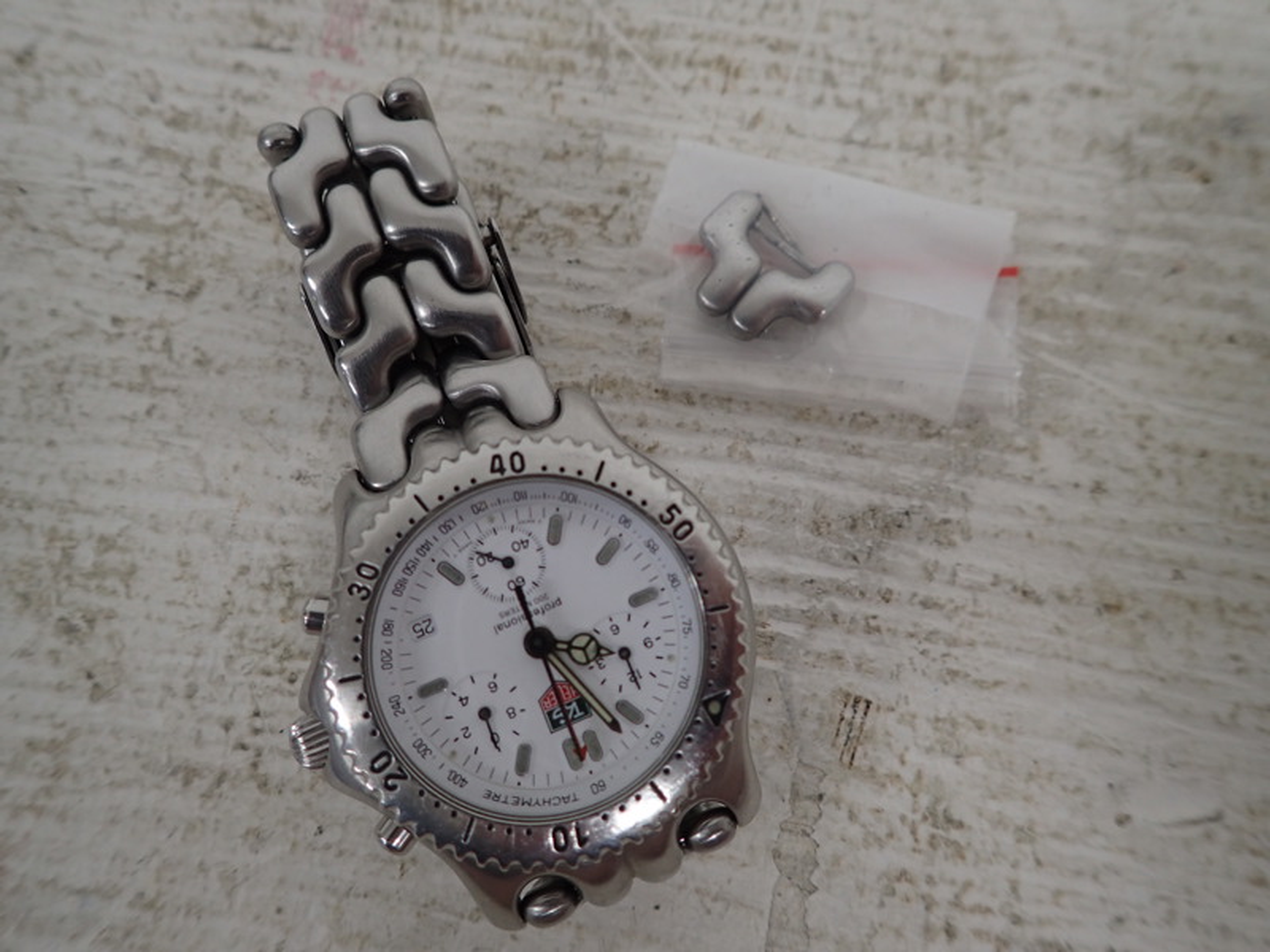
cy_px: 476
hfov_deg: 69.4
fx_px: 917
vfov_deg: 54.9
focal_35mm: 25
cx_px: 635
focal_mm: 4.5
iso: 125
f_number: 2
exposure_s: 1/60
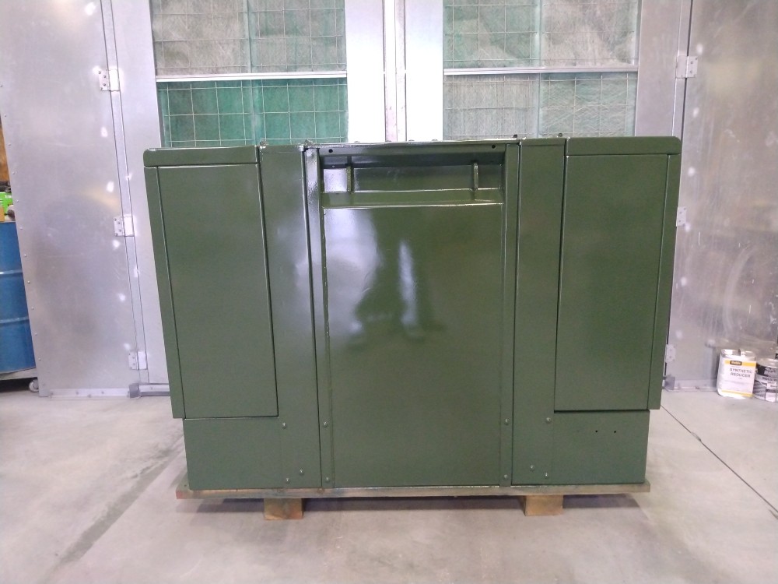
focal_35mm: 20
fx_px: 450
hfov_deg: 81.7
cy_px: 292
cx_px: 389
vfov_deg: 66.0
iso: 797
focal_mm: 3.54
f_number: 2
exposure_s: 1/30
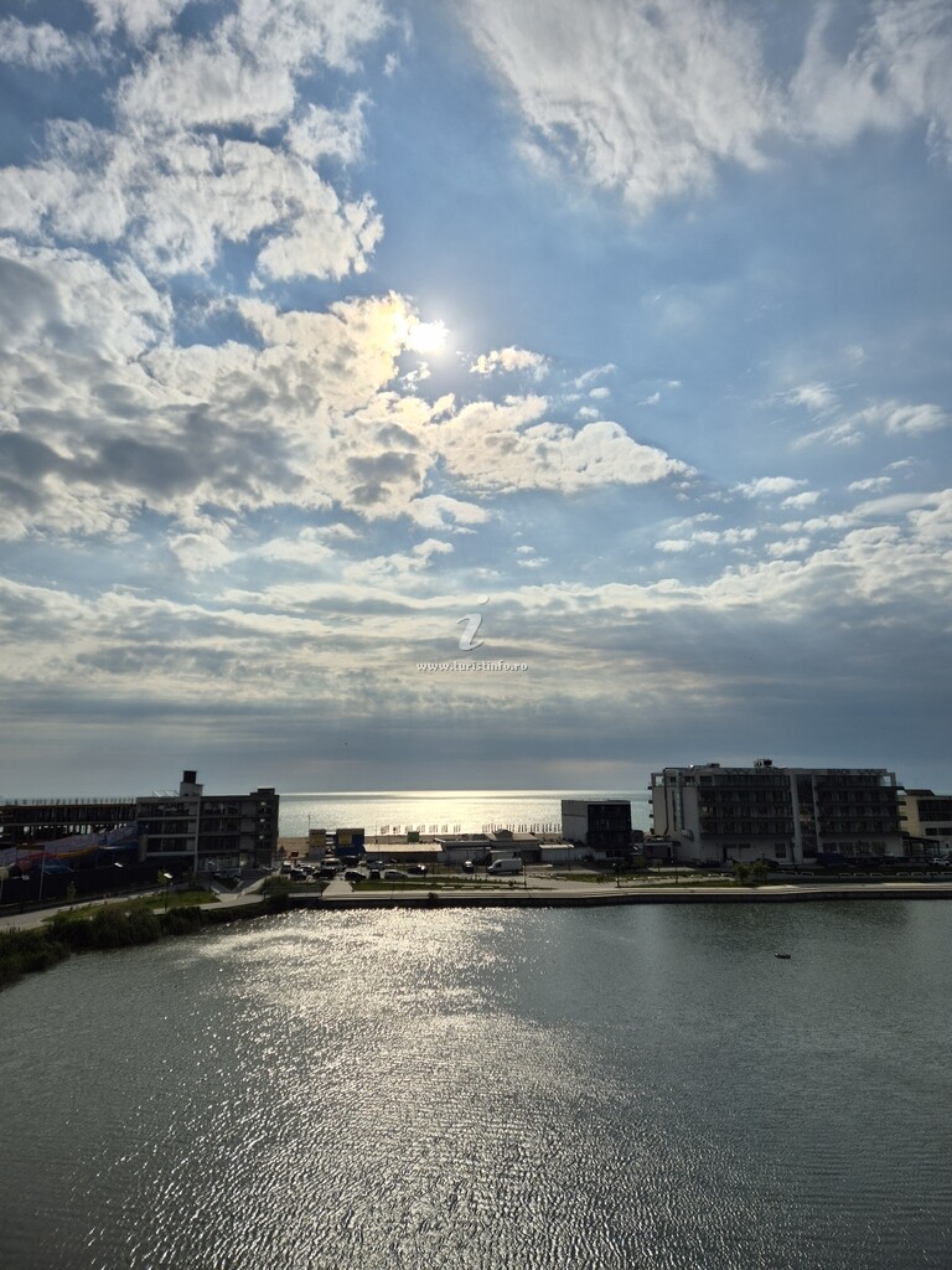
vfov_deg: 73.9
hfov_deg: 58.9
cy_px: 635
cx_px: 476
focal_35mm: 23
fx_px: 843
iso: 25
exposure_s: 1/11872
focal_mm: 5.4
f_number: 1.8
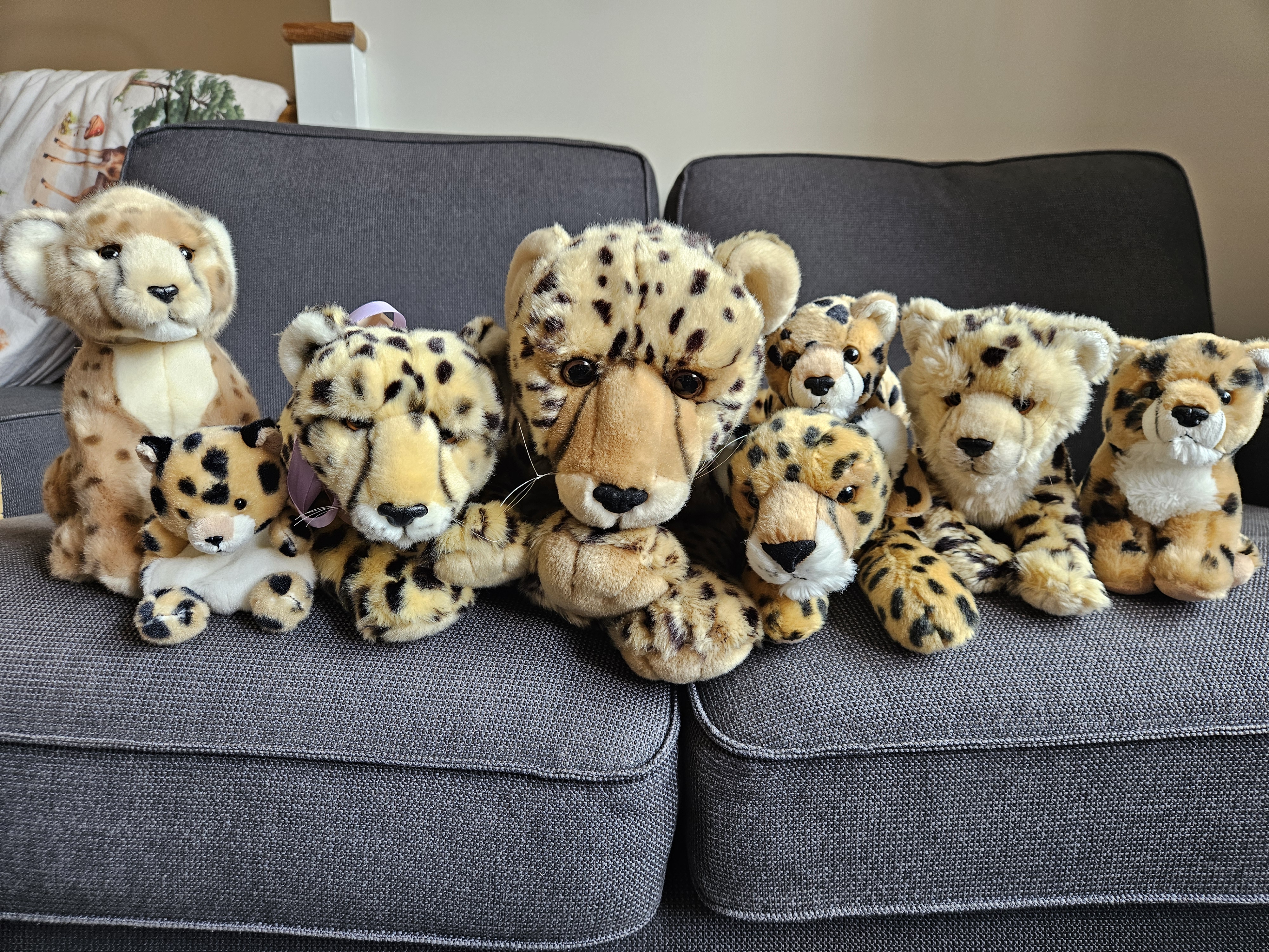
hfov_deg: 73.9
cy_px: 476
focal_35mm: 23
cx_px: 634
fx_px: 843
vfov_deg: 58.9
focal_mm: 5.4
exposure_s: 1/100
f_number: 1.8
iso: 125
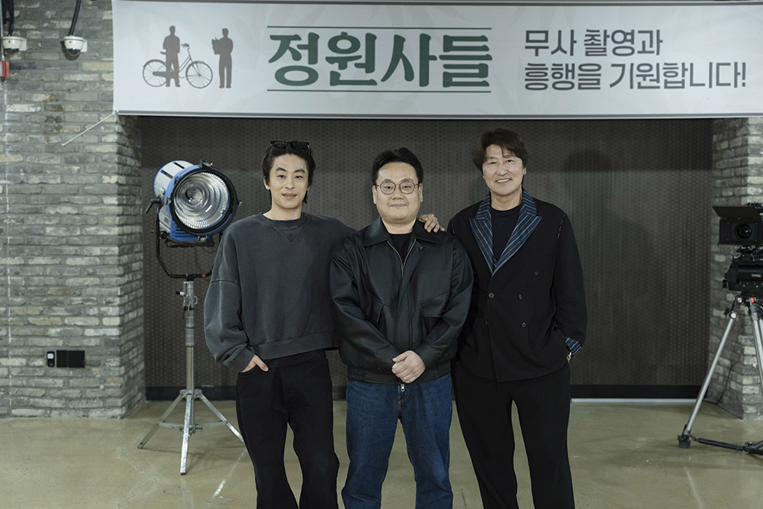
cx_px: 382
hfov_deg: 46.4
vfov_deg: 31.9
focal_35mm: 42
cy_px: 254
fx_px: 890
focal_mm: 42
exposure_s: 1/100
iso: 800
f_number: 2.8
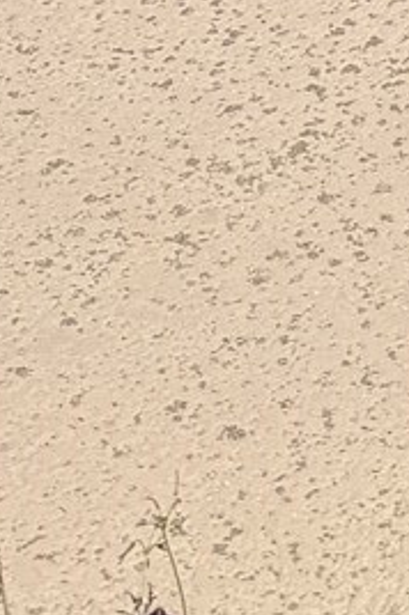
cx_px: 1142
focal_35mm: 191
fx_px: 3263
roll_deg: +2.0
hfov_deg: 6.6
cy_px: -1324
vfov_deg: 8.6
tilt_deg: -9.4
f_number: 1.78
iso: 80
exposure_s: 1/9091
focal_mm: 6.76
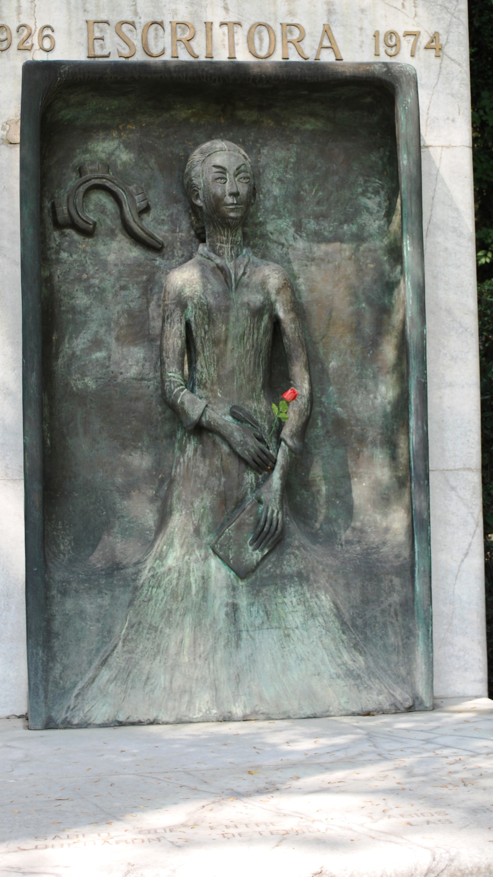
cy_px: 362
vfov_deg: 30.9
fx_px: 1581
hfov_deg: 17.7
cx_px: 239
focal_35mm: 68
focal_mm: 34
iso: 160
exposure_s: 1/125
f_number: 5.6
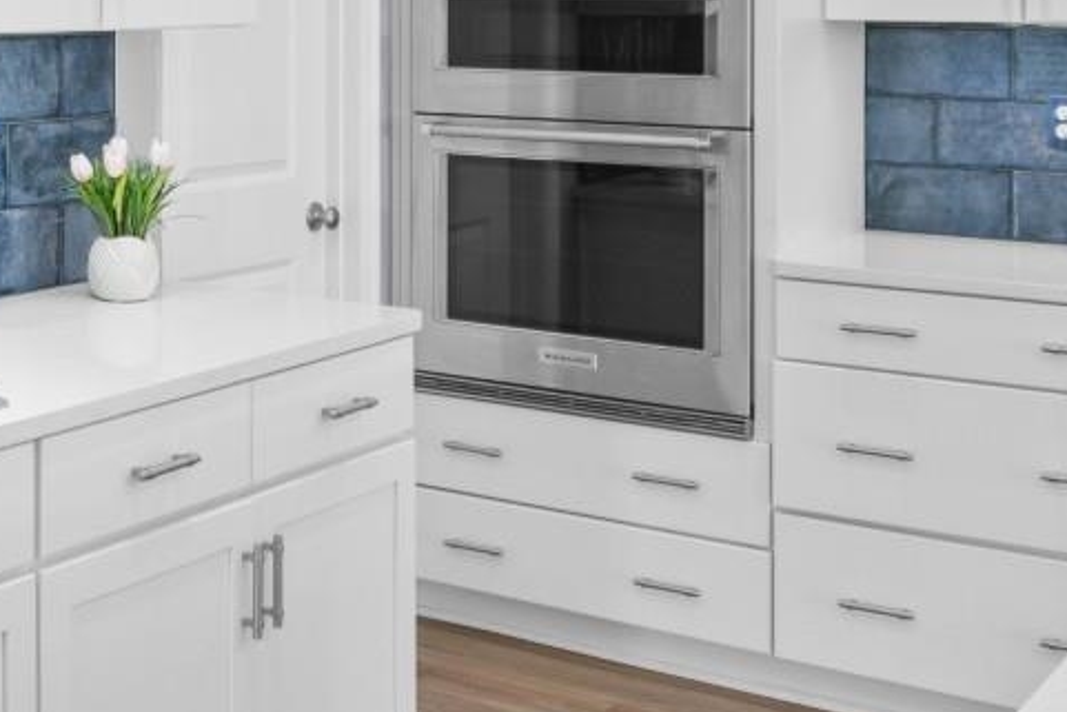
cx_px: -11
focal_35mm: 64
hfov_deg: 29.3
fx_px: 1897
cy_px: -27
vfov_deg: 20.5
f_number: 4.8
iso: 100
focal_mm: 13
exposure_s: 1/5
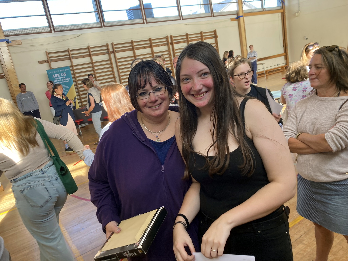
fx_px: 281
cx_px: 174
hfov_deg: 63.4
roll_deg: +8.9
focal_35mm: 28
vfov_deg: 49.7
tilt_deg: -13.6
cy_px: 130
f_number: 1.8
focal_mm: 3.99
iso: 64
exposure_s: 1/120
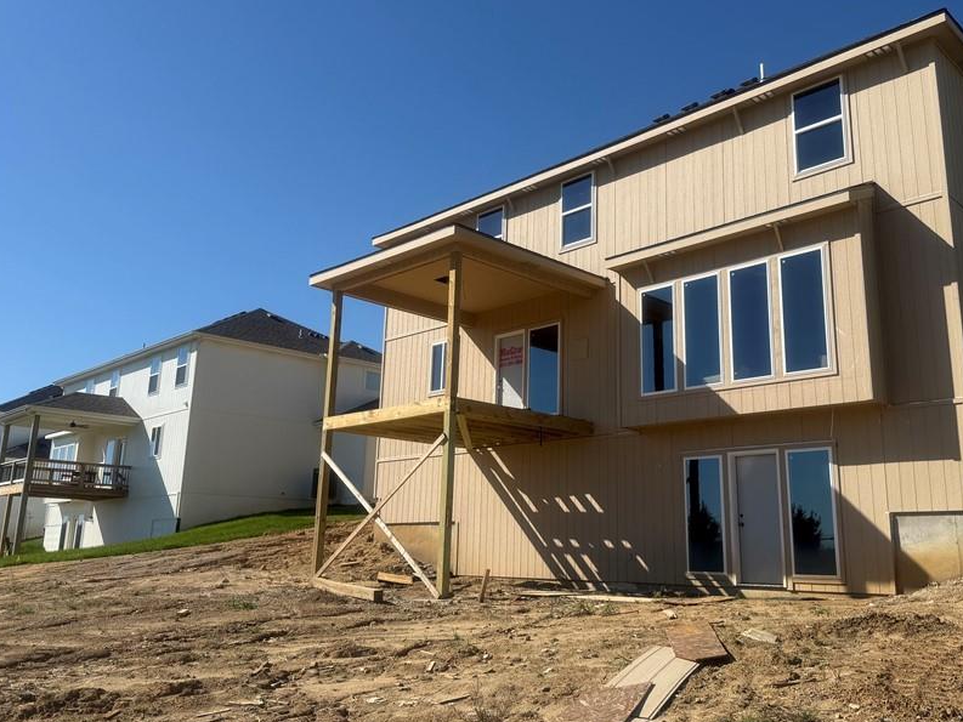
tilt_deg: +15.2
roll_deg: -1.9
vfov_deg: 45.4
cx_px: 531
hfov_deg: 58.2
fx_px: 863
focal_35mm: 31
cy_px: 348
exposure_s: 1/6173
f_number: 1.78
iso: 80
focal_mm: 6.76
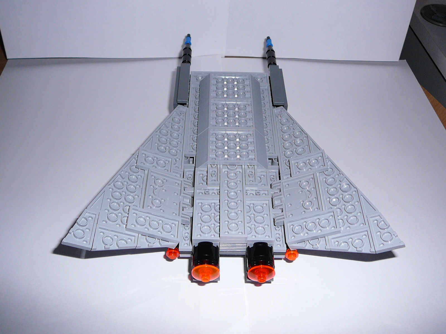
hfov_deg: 50.1
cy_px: 167
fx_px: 477
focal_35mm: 37
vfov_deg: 38.7
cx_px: 223
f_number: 2.8
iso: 100
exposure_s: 1/30
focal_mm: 5.2
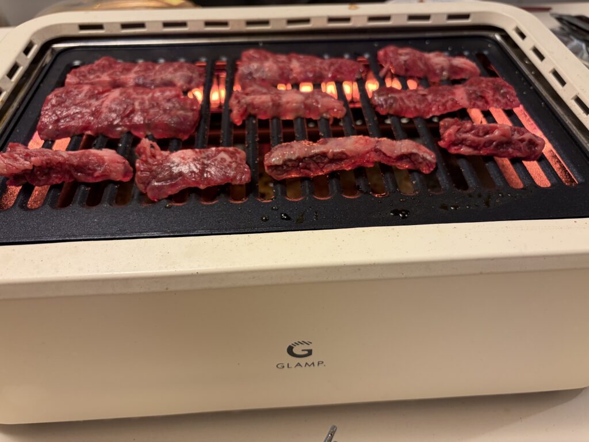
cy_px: 221
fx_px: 442
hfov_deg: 67.3
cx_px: 294
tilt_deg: -46.6
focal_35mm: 26
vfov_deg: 53.1
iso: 100
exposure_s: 1/50
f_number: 1.6
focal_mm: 5.96
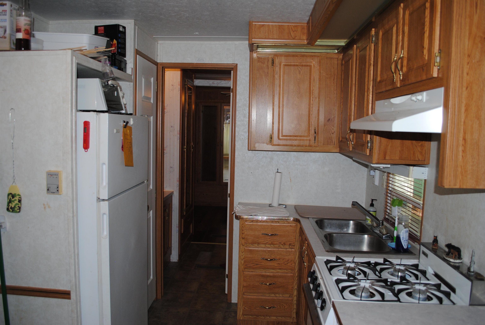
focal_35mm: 27
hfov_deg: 67.3
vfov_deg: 48.0
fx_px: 364
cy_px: 162
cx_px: 242
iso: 200
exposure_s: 1/60
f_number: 3.5
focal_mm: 18
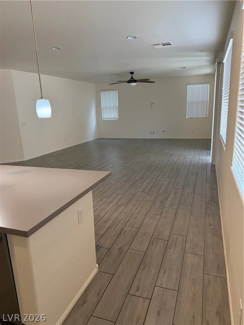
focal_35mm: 24
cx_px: 122
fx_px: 226
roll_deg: +2.5
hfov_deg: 56.8
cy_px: 162
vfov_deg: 71.6
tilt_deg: -12.7
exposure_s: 1/128
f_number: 1.78
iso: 200
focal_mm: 6.76
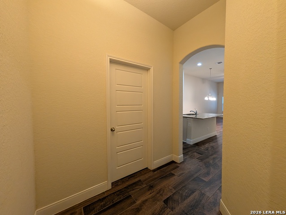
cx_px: 143
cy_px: 108
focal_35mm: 12
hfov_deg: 110.5
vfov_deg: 94.6
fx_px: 99
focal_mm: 2.02
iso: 501
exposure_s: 1/120
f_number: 1.7
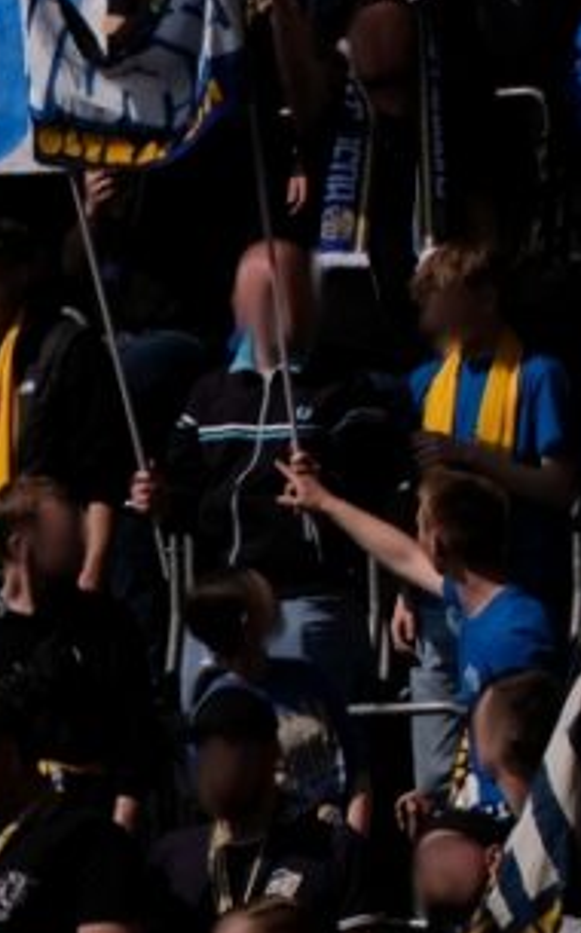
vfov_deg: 8.2
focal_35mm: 257
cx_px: -682
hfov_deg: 5.0
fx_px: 6526
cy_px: 537
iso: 200
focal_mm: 32.1
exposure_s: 1/2000
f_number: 5.6
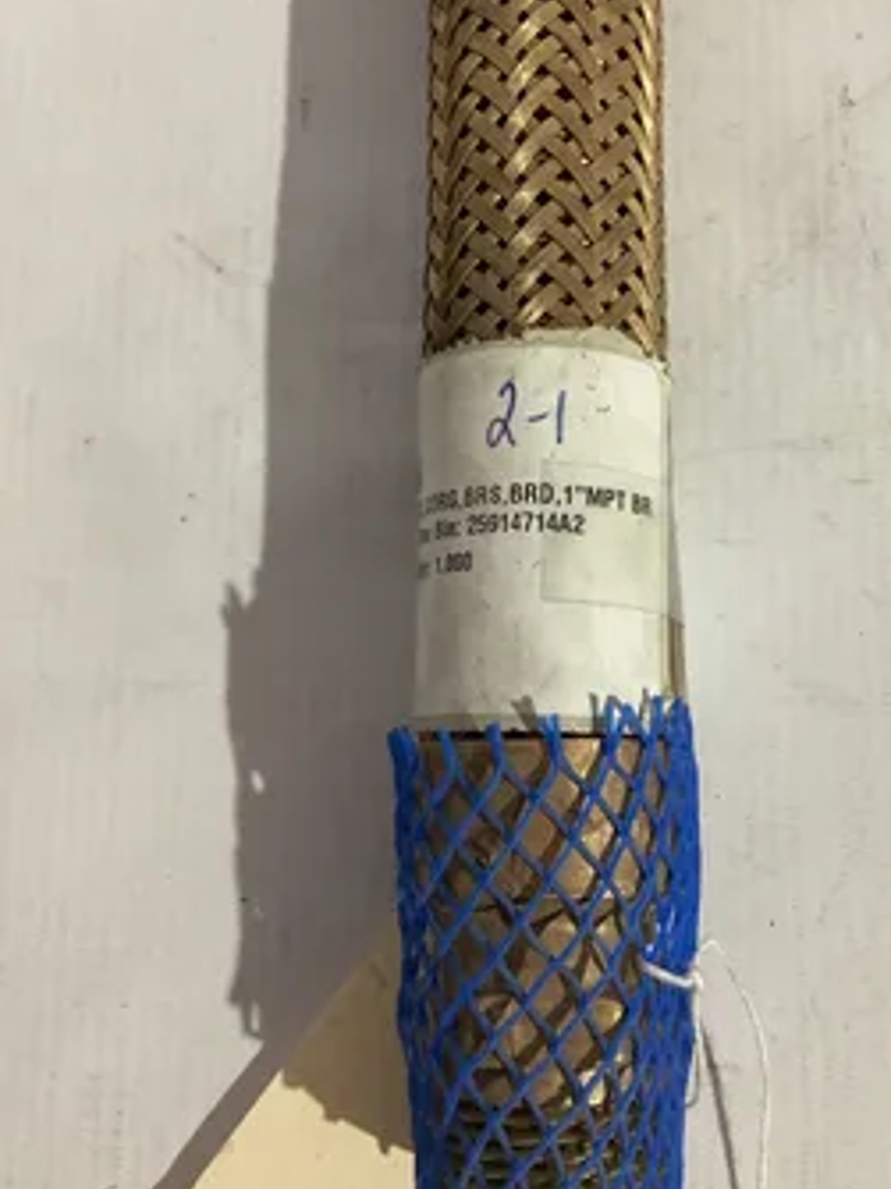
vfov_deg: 50.1
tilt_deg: -78.6
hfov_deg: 38.5
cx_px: 522
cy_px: 571
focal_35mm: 37
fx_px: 1271
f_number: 2.4
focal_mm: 3.3
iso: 320
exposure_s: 1/50
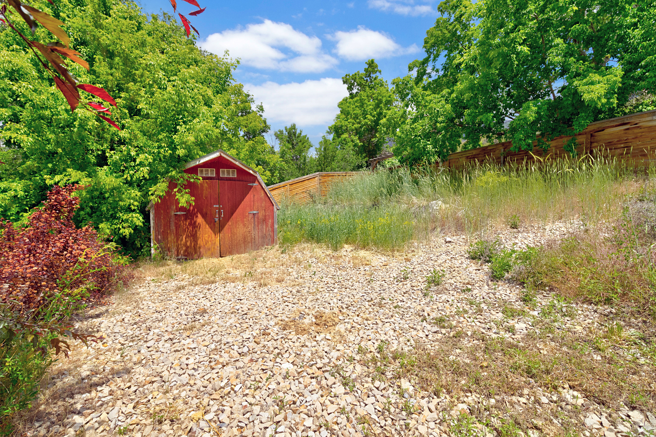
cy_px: 218
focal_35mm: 16
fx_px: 292
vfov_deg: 73.7
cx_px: 328
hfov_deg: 96.7
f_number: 9
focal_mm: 16
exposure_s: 1/640
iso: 1250
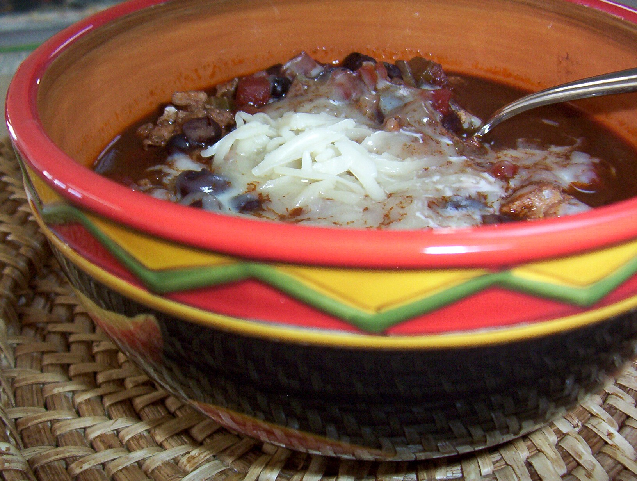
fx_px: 664
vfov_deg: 39.8
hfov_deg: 51.2
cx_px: 318
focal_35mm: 36
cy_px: 240
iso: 140
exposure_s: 1/30
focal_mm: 5.54
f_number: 2.76
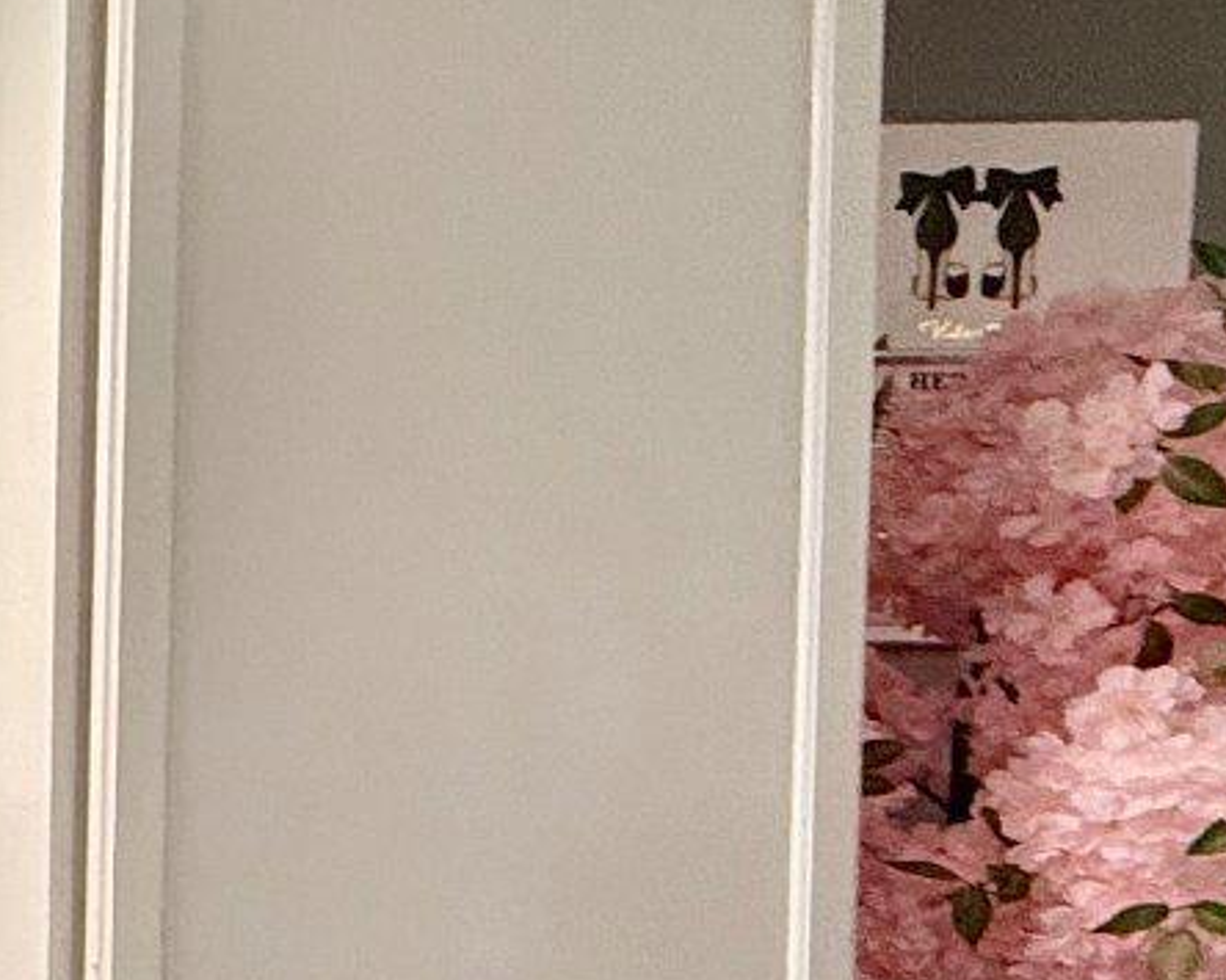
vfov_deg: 23.4
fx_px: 2285
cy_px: 923
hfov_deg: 18.5
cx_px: -1261
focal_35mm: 63
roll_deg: +0.4
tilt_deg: -1.1
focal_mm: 2.22
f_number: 2.2
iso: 320
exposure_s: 1/120
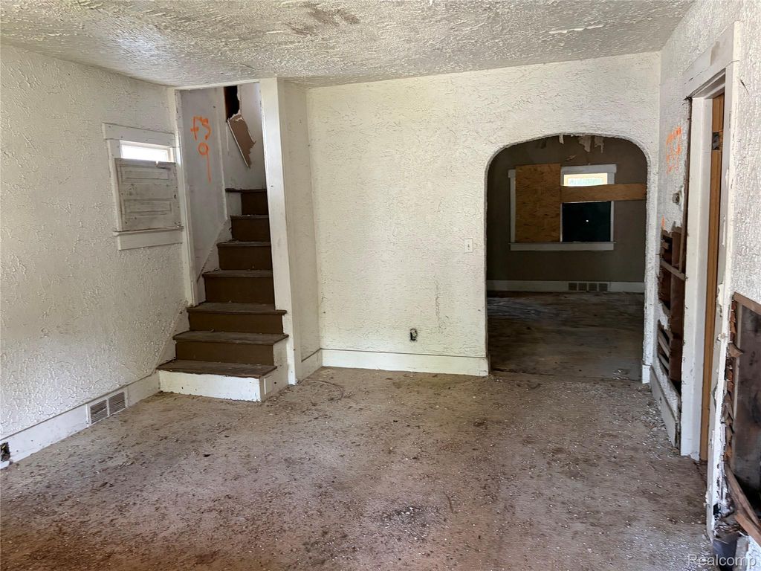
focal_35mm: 26
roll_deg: +3.7
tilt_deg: -6.9
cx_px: 380
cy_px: 286
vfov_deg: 53.1
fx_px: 572
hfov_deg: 67.3
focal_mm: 5.96
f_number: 1.6
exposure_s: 1/60
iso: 250
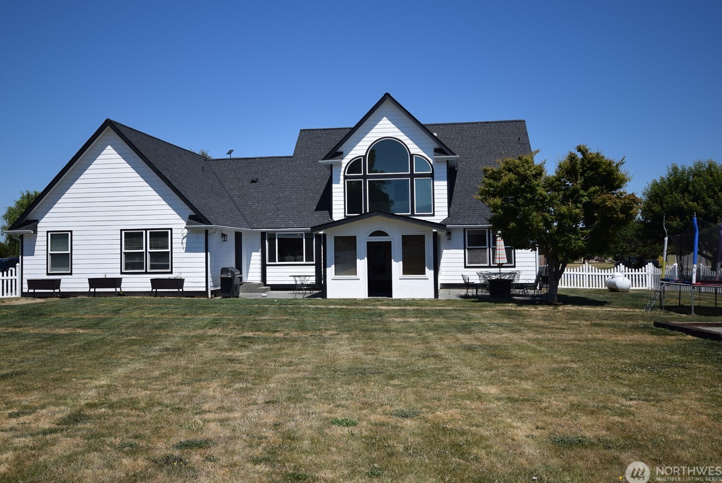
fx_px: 682
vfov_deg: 38.9
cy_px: 219
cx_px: 334
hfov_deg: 55.7
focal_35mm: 34
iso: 100
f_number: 5.6
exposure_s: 1/640
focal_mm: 20
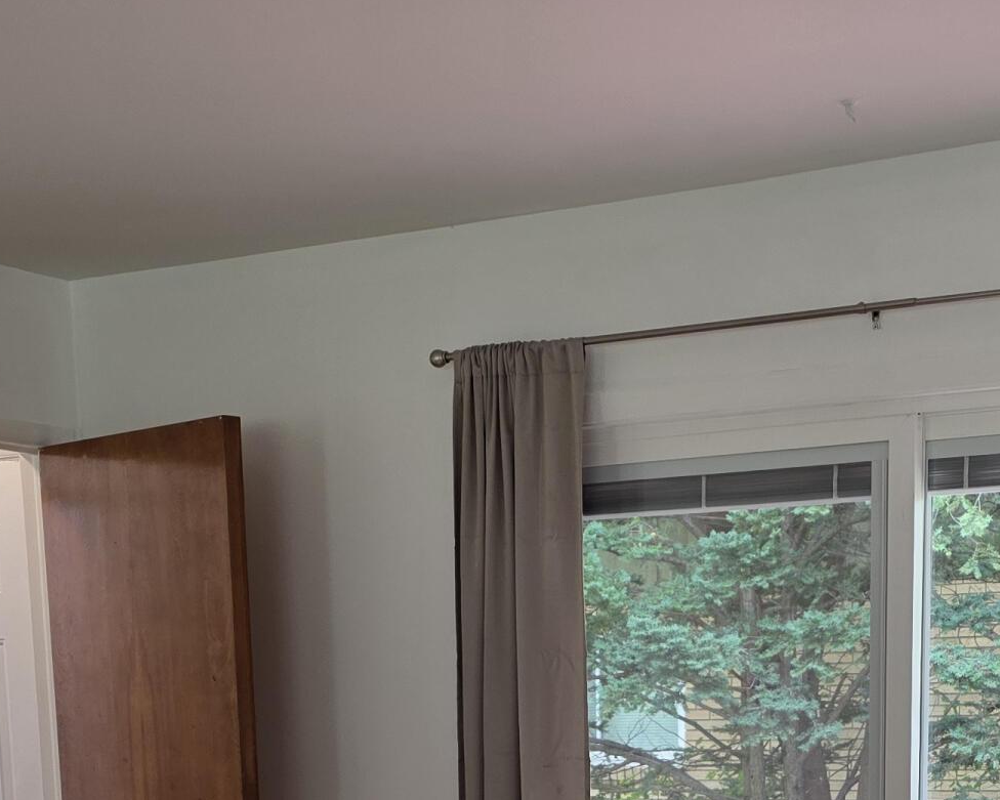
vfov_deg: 19.9
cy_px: 1112
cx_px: 636
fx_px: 2042
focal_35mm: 69
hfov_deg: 27.4
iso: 100
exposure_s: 1/120
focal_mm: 6.3
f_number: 1.7
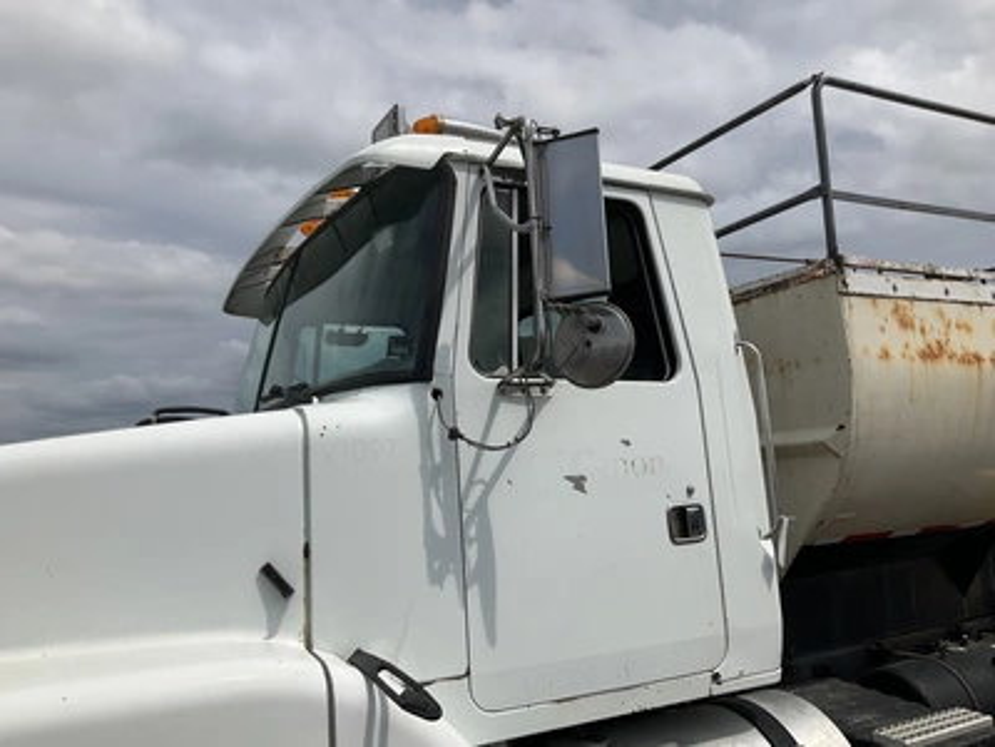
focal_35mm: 29
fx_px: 834
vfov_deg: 48.2
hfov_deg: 61.7
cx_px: 498
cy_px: 374
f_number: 1.8
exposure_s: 1/4065
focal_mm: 3
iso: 25
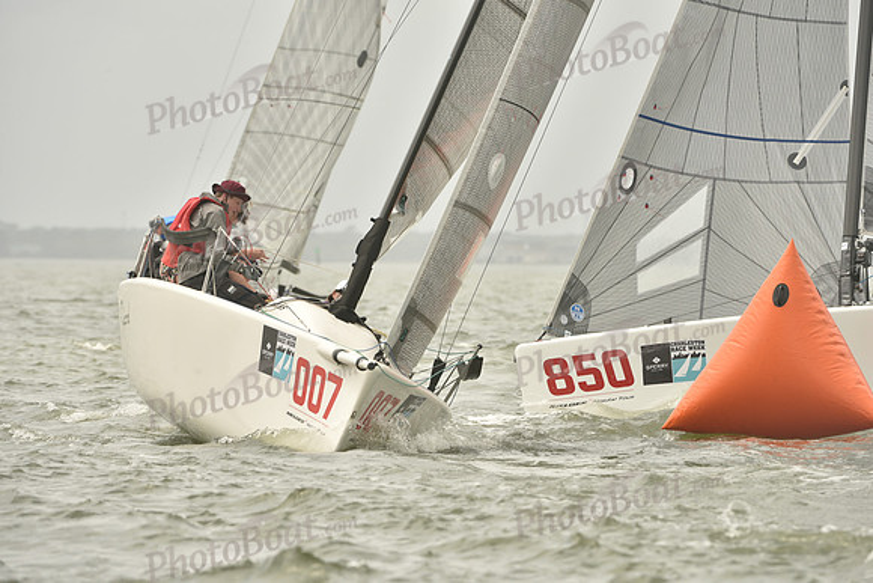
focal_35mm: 300
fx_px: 7276
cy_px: 292
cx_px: 436
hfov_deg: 6.9
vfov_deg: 4.6
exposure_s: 1/1000
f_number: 9
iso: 400
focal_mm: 300
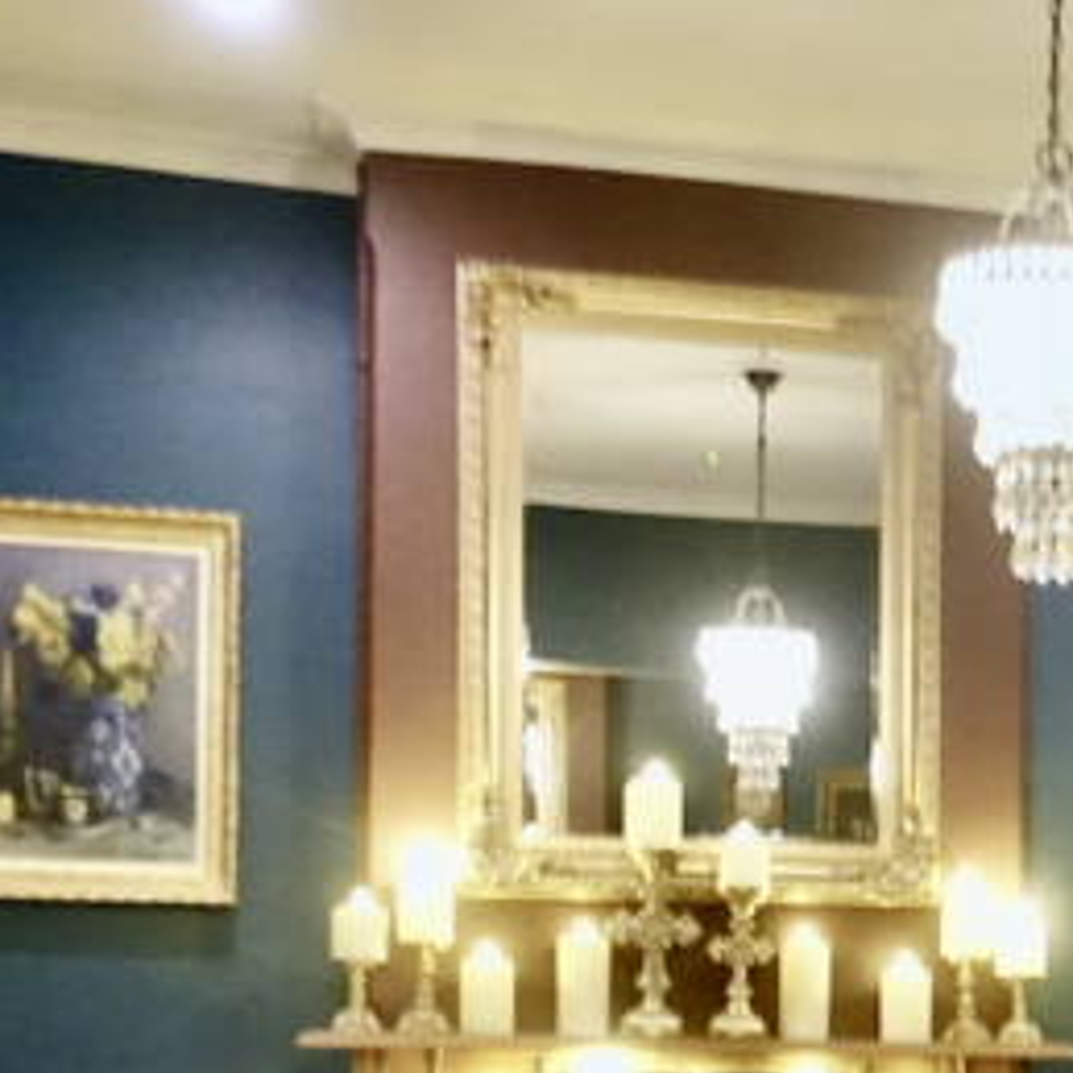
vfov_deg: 20.6
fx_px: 2841
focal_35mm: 81
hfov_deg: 19.4
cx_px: 1462
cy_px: 1112
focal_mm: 8.8
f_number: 1.8
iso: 1600
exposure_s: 1/8
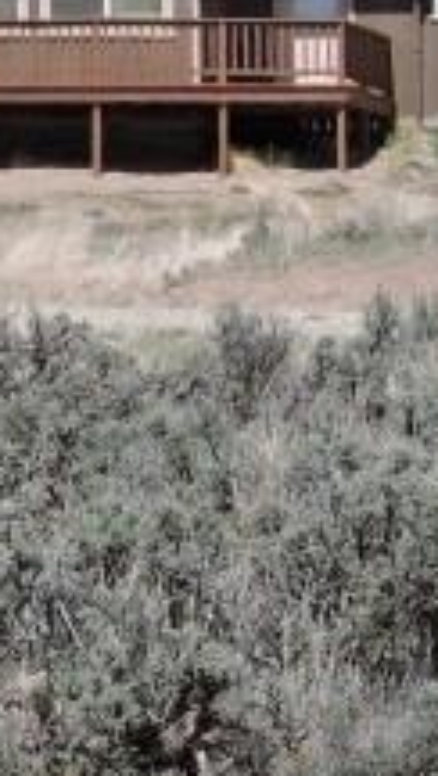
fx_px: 9612
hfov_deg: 2.6
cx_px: -262
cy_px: 226
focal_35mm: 467
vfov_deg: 4.6
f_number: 4.4
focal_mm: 25.9
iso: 100
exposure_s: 1/640
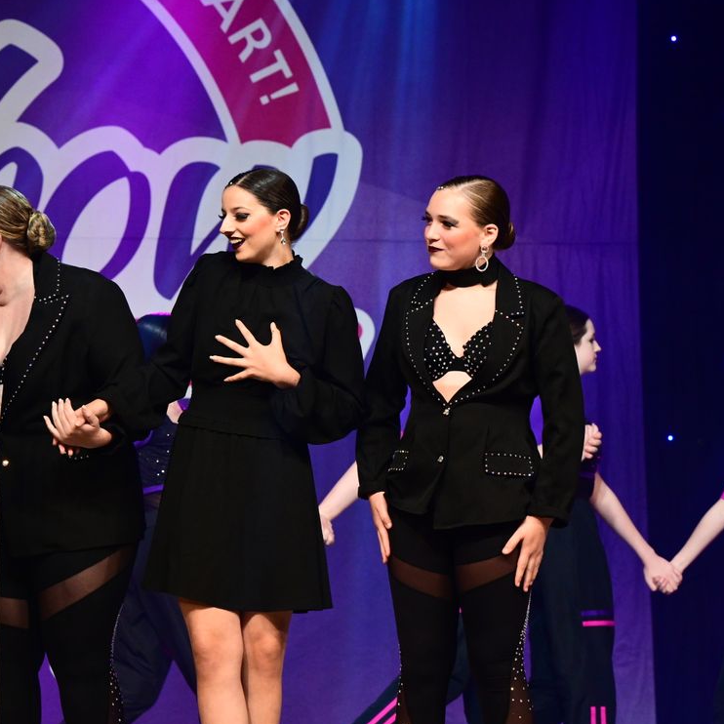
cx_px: 71
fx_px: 4472
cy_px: 351
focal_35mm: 189
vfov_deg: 9.3
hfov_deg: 9.2
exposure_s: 1/400
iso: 3200
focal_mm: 110
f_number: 5.6
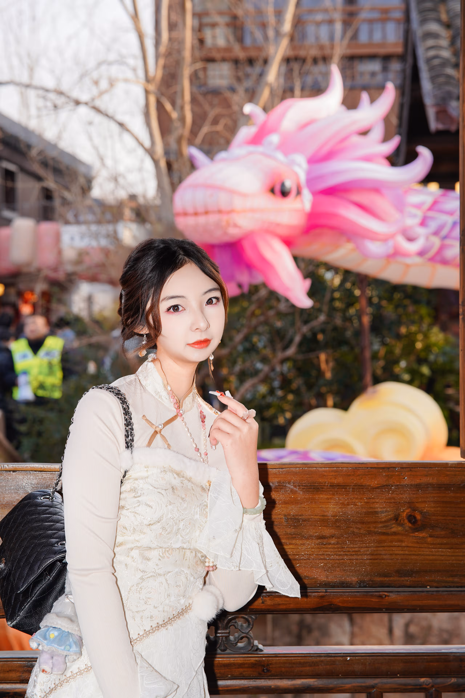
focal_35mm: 85
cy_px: 349
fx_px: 1647
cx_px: 232
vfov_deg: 23.9
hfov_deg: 16.1
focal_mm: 85
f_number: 6.3
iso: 200
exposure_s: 1/160
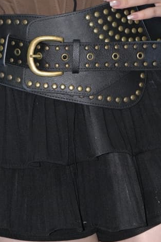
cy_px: -47
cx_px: 74
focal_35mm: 422
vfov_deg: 4.9
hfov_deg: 3.3
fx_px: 2829
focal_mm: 110
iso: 250
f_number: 5
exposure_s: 1/200
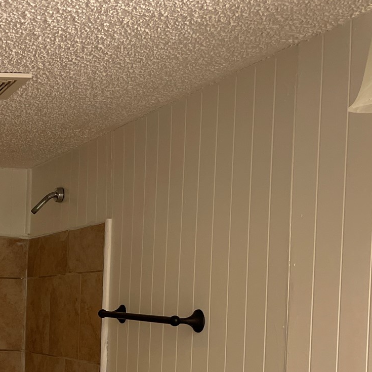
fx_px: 778
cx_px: -27
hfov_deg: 25.2
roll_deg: -1.6
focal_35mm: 64
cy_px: 312
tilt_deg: -2.3
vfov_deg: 26.3
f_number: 1.6
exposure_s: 1/60
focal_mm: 5.1
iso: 200
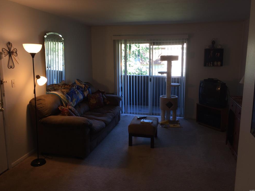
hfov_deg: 60.0
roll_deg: +0.7
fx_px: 221
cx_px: 125
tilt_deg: -10.6
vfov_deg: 46.8
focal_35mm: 30
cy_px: 94
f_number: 2.2
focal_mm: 4.15
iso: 32
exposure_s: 1/49
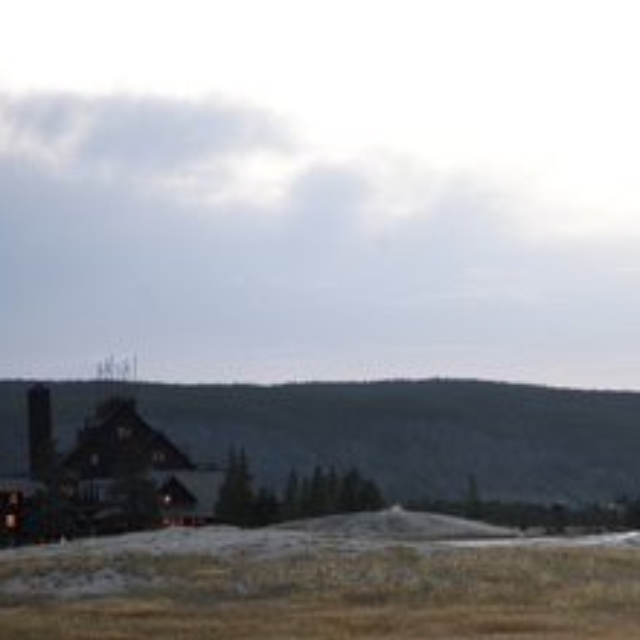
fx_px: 2175
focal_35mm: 104
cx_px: 547
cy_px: 438
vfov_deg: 16.7
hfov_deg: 16.6
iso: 1600
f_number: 2.8
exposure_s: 1/50
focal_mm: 48
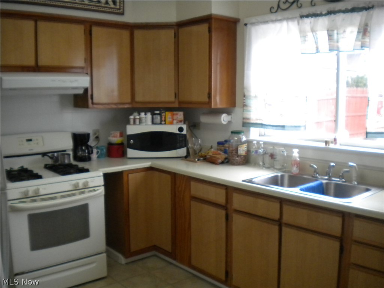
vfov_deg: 40.7
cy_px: 144
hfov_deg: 52.6
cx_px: 192
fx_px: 388
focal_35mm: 35
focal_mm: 6.3
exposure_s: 1/134
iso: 400
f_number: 3.1
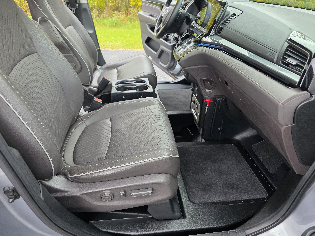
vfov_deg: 58.9
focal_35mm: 23
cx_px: 158
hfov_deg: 73.9
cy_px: 118
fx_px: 209
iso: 125
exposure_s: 1/180
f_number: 1.7
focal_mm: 6.3
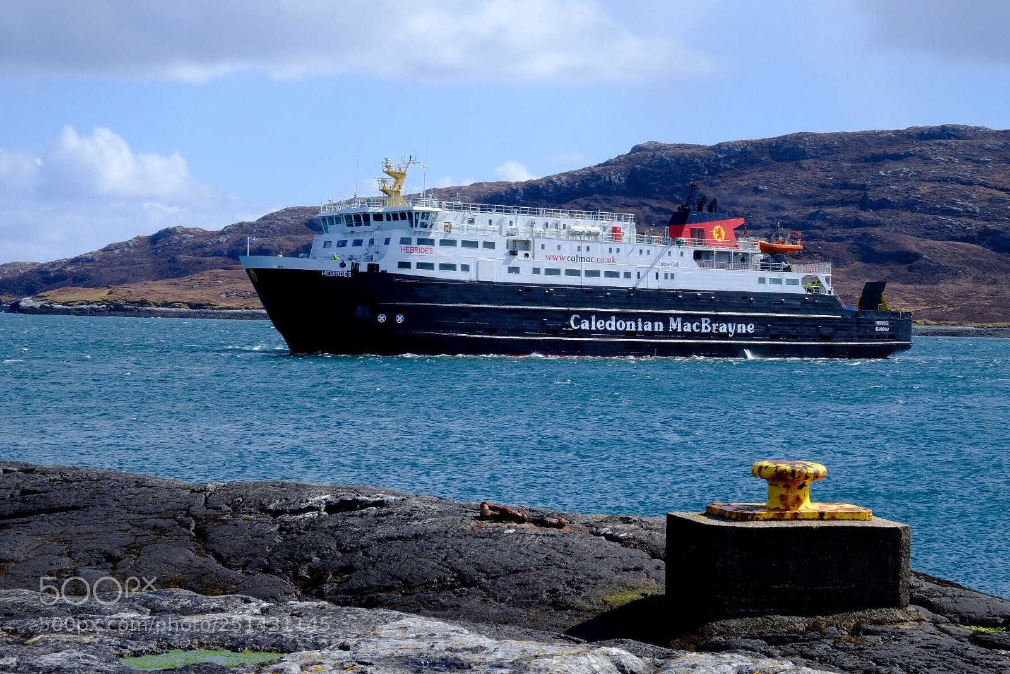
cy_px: 337
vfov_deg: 16.5
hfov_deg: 24.5
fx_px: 2329
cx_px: 505
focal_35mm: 83
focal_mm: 55
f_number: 20
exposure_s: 1/120
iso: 400
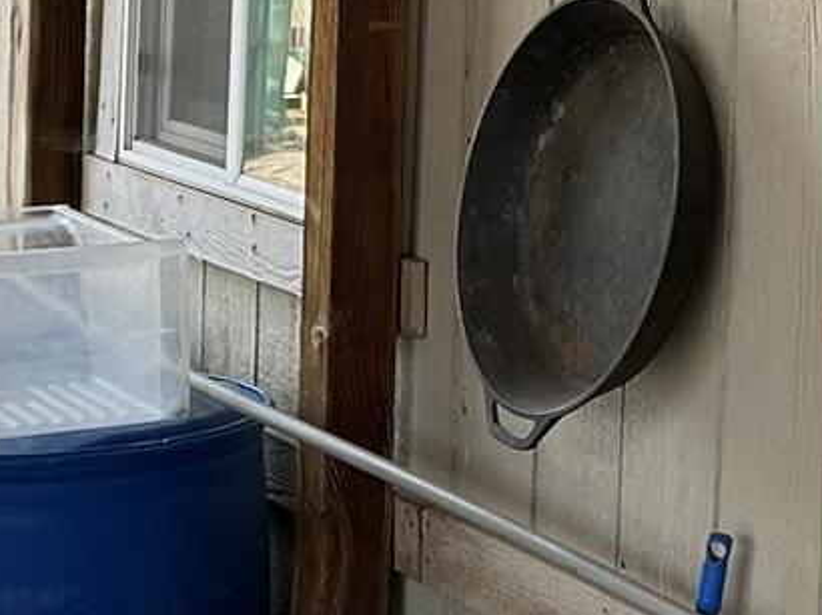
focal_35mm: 130
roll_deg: -0.6
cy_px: -138
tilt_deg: +0.6
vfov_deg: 11.2
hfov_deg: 14.8
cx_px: 914
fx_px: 3085
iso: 50
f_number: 1.5
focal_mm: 5.7
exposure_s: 1/445
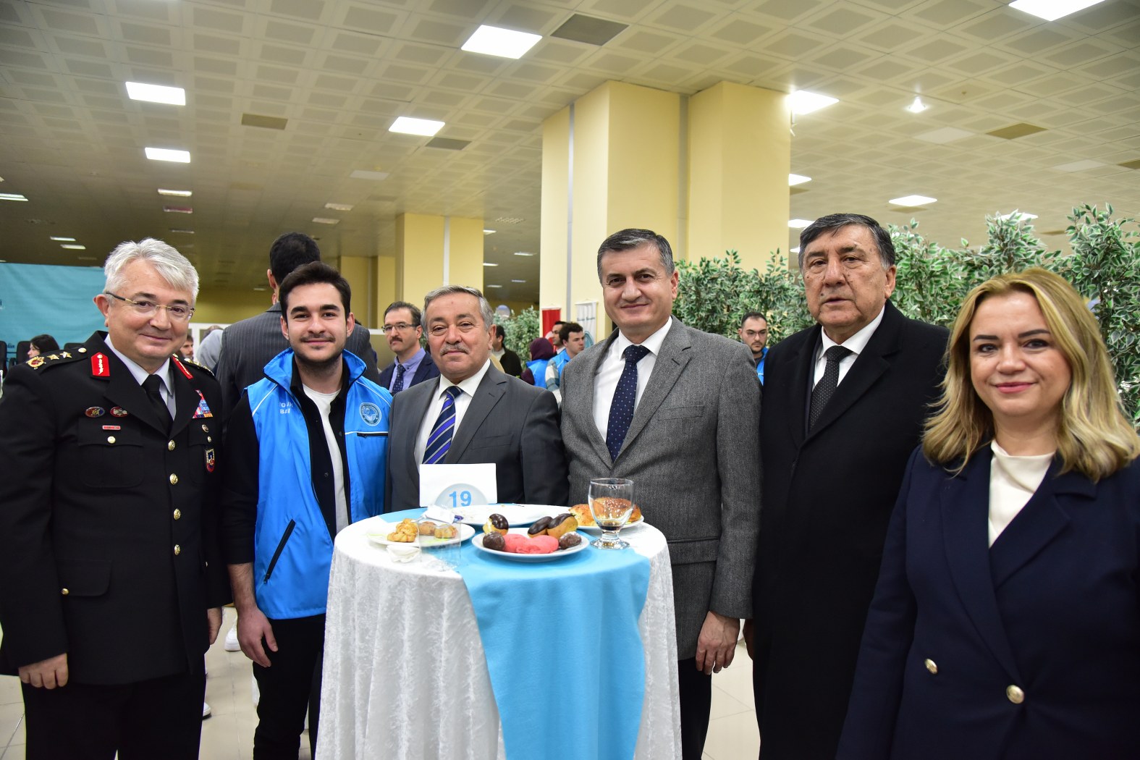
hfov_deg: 73.7
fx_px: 760
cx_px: 570
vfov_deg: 53.1
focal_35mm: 24
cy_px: 380
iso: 2500
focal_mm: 24
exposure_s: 1/125
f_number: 4
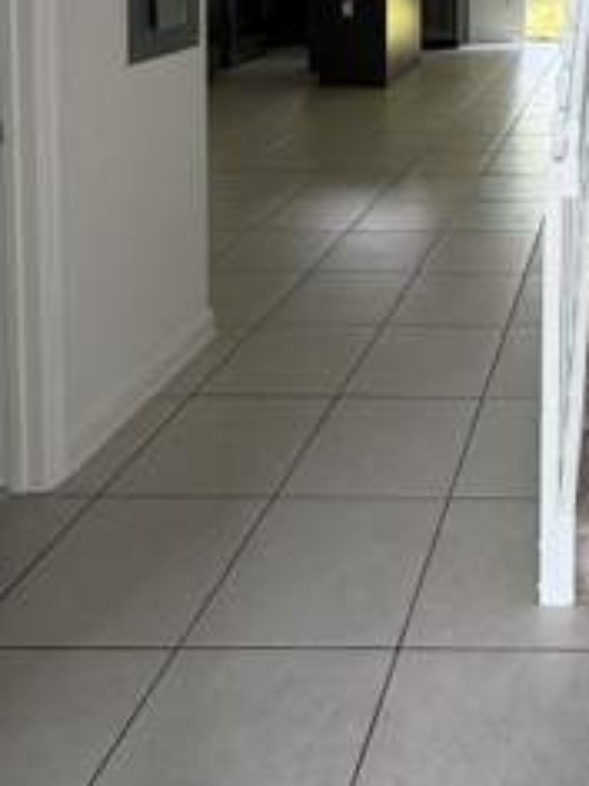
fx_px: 862
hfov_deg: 32.6
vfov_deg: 41.4
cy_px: -30
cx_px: 666
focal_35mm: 38
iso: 200
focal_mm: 2.22
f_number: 2.2
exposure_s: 1/121
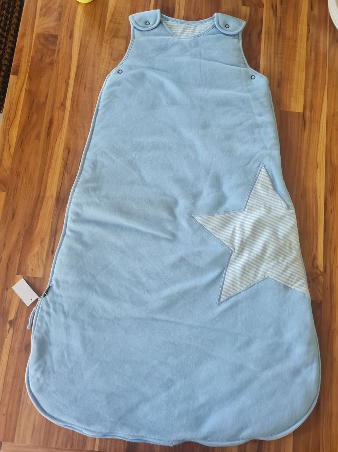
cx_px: 169
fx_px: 339
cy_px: 226
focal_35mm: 26
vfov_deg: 67.3
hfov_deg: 53.0
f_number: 1.8
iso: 200
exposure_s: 1/60
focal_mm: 5.4
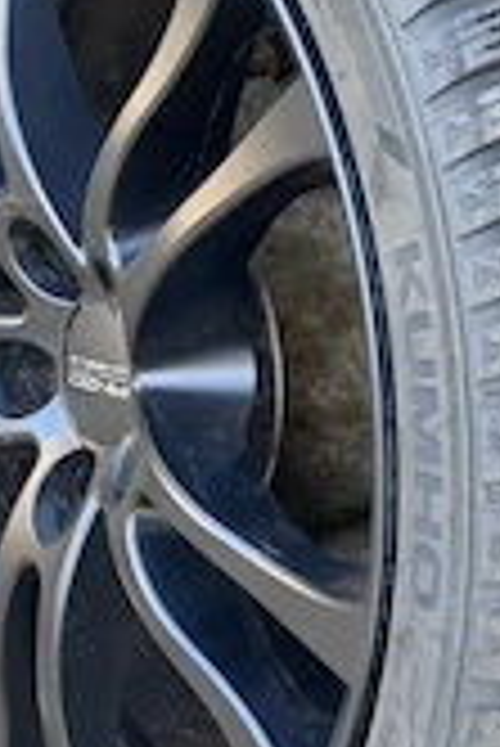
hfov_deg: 11.4
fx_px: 2495
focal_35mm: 120
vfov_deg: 17.0
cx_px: 338
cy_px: 261
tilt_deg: -63.5
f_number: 1.78
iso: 80
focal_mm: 6.76
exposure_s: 1/121
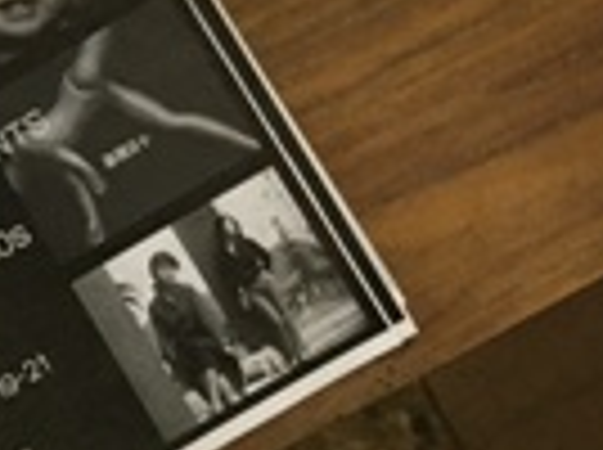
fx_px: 2417
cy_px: -374
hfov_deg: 12.9
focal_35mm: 139
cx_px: -482
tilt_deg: -84.9
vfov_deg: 10.0
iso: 100
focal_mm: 4.15
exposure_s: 1/30
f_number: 2.2
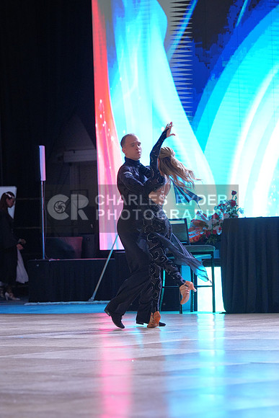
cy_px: 209
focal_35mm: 182
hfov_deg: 7.5
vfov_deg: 11.3
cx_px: 140
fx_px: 2114
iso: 3200
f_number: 5.6
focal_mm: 182
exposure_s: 1/400
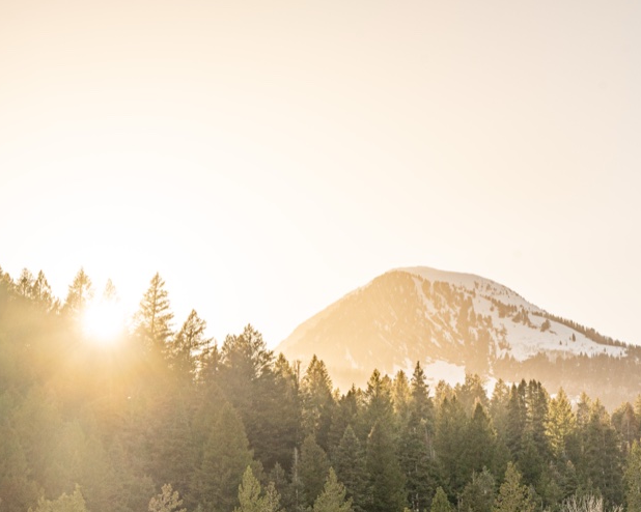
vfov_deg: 15.2
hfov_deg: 18.9
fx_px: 1915
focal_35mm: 101
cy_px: 299
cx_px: 434
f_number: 9
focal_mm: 70
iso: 200
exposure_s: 1/160
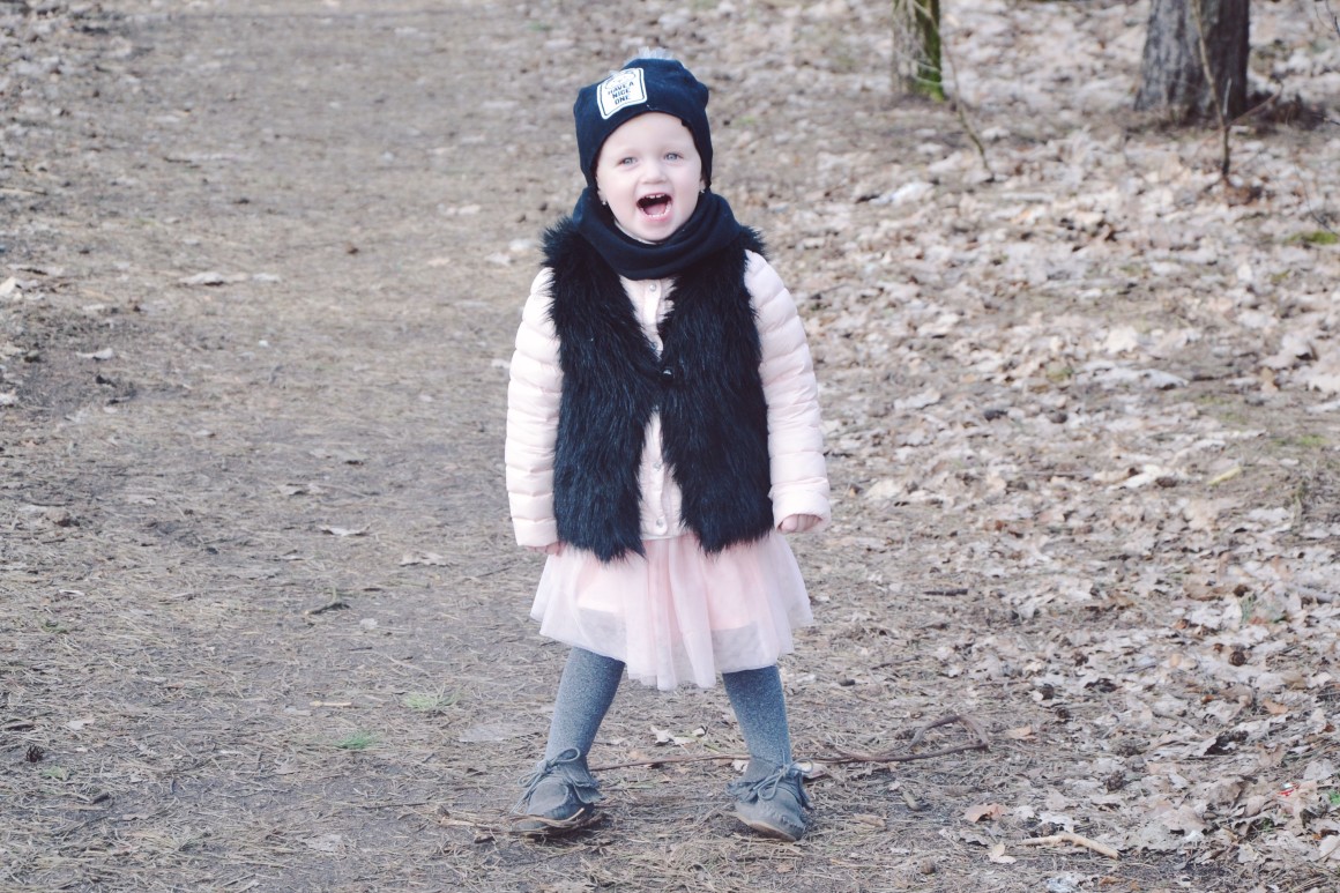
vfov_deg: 11.4
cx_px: 670
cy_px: 446
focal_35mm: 120
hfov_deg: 17.1
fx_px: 4466
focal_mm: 80
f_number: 5.3
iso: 400
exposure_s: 1/125
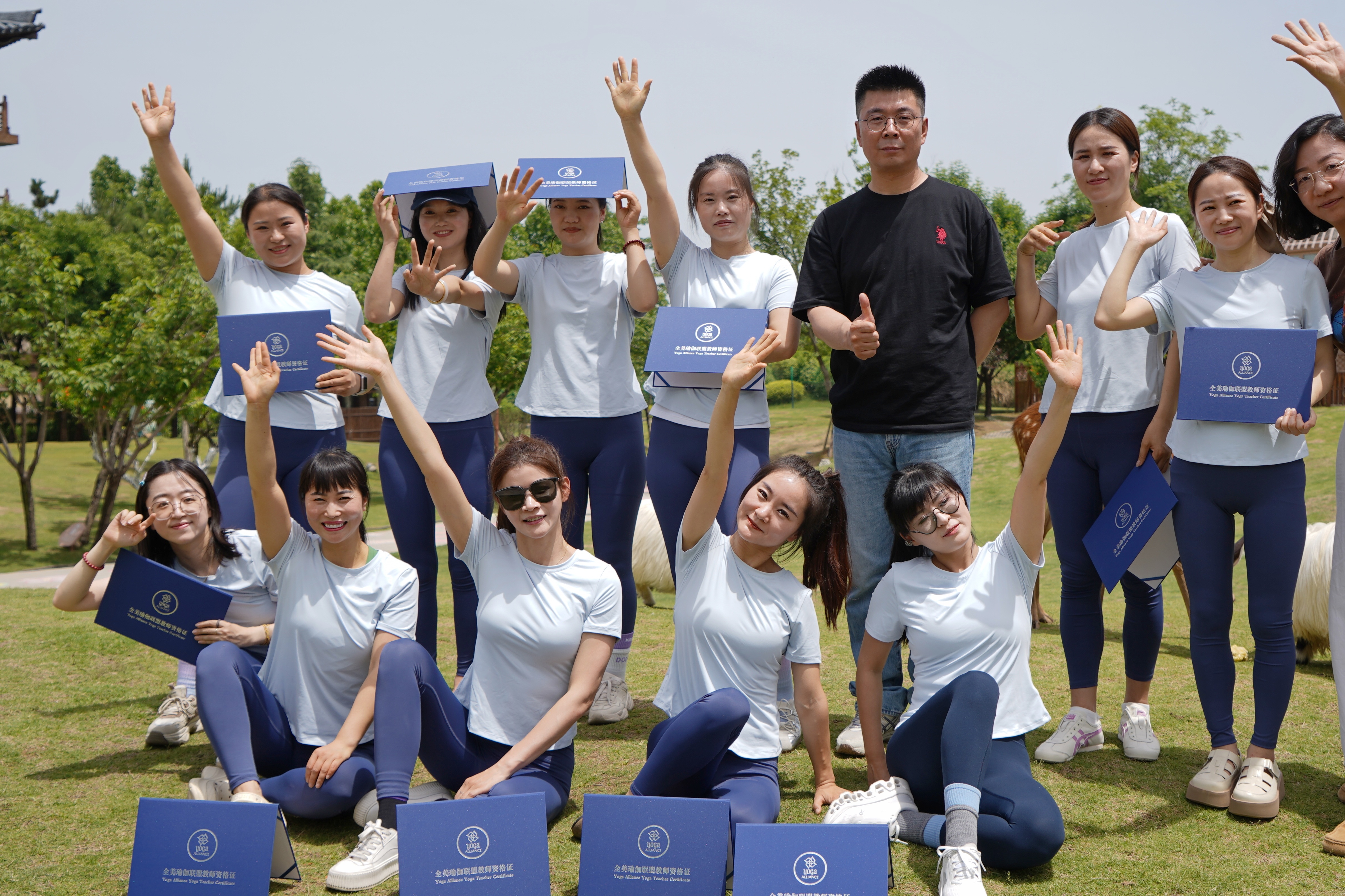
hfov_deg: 44.4
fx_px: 1644
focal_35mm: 44
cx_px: 775
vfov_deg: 30.5
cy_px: 436
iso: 80
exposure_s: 1/500
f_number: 5.6
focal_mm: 35
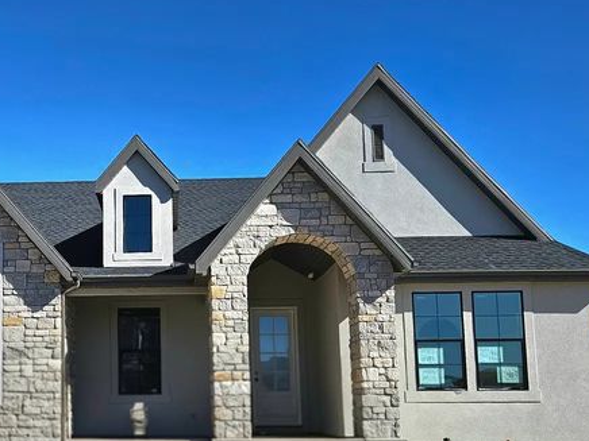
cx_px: 151
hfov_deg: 34.8
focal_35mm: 54
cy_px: 286
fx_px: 919
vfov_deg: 26.9
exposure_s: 1/5000
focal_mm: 5.4
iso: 25
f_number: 1.8
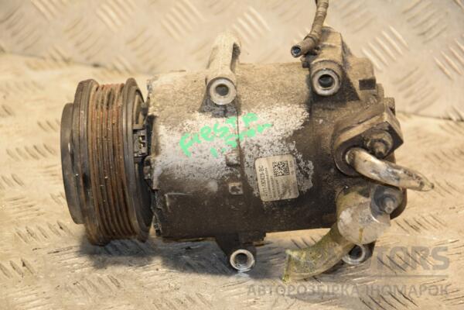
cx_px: 232
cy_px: 155
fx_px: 1643
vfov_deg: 10.8
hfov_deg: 16.1
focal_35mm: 128
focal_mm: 85
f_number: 5.6
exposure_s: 1/80
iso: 800
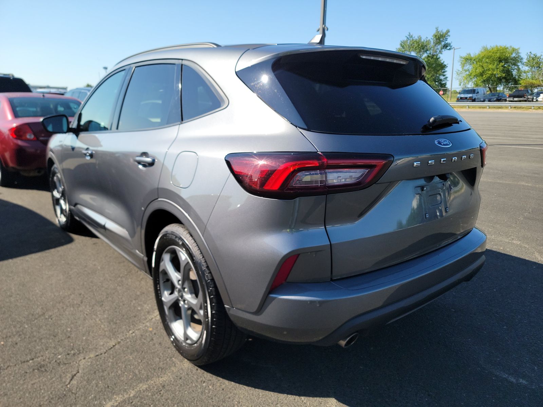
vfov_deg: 56.8
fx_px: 376
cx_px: 272
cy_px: 204
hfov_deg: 71.6
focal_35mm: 24
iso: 50
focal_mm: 6.7
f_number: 1.8
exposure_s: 1/505
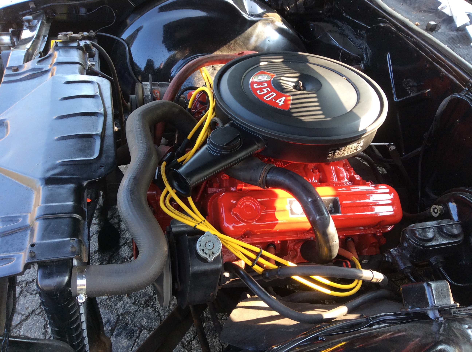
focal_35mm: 33
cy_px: 176
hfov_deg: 55.4
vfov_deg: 42.8
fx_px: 449
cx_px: 236
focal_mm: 3.3
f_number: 2.4
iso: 40
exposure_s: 1/60
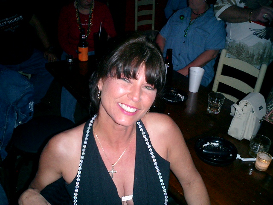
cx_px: 136
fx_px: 284
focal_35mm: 36
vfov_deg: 39.7
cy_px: 102
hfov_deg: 51.4
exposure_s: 1/30
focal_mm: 7.5
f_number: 3.2
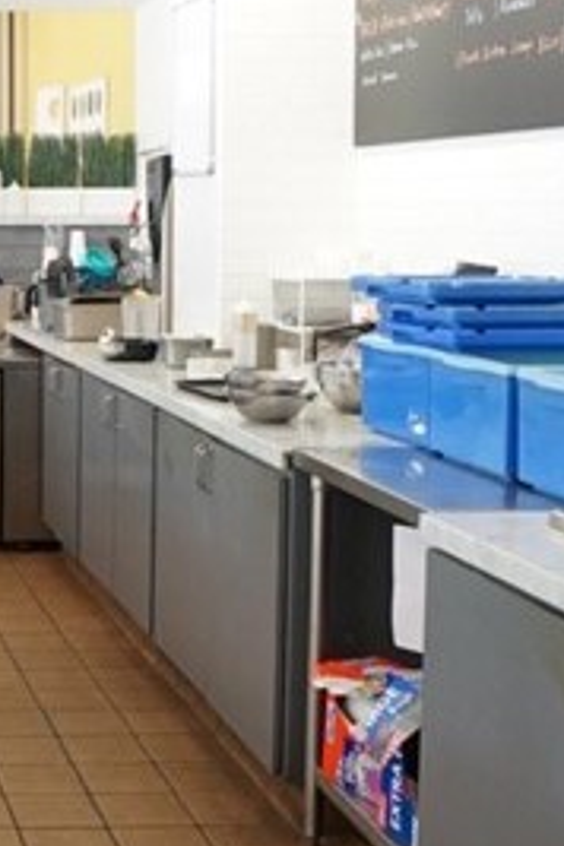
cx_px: -285
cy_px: 298
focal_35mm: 65
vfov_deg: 30.8
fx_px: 1527
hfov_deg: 18.5
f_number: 4
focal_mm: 16
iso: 800
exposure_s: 1/60
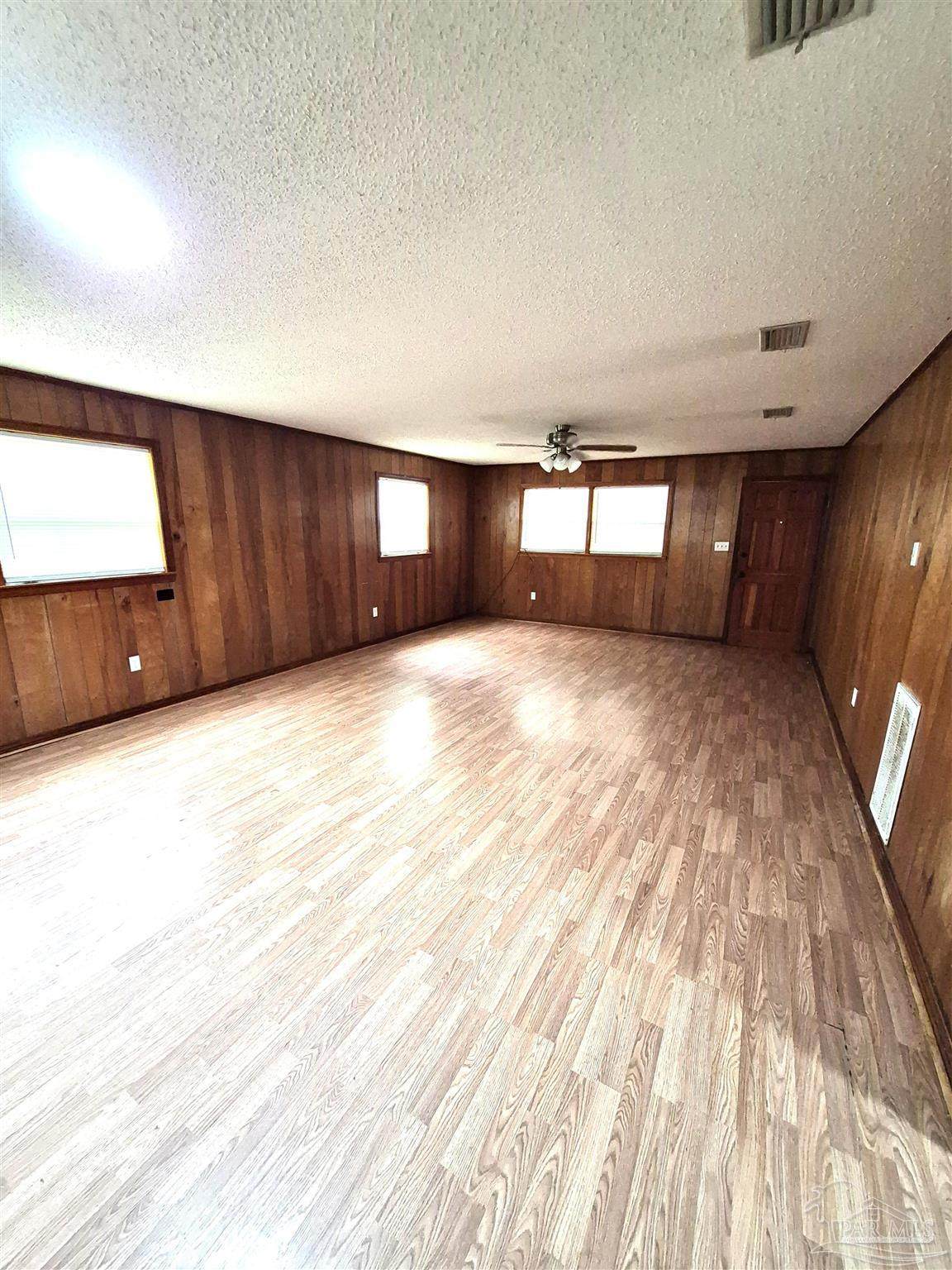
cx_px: 476
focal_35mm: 13
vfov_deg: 106.2
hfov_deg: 89.9
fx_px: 477
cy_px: 635
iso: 1000
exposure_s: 1/60
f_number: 2.2
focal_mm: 1.74
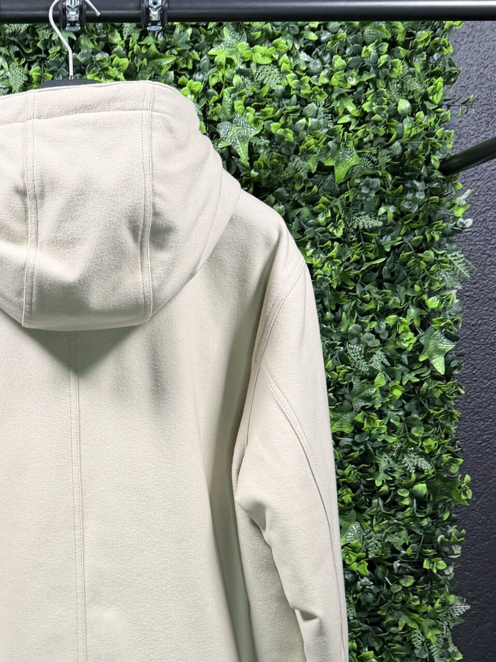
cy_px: 419
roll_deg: +0.2
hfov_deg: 29.3
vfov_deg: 39.4
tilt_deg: -4.3
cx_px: 75
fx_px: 917
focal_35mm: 48
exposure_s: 1/61
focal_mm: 6.76
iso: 200
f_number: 1.78
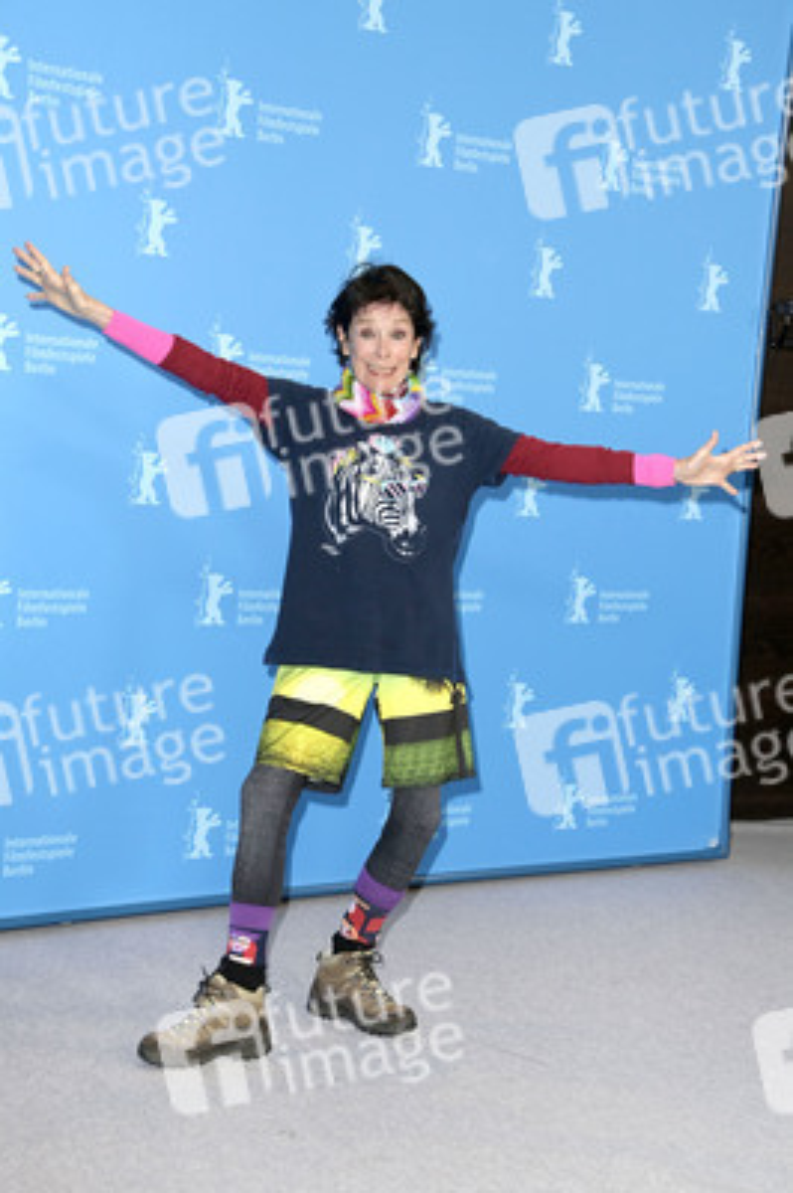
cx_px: 396
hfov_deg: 21.9
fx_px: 2052
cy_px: 596
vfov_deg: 32.4
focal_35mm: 62
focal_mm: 62
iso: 1000
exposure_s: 1/250
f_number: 9
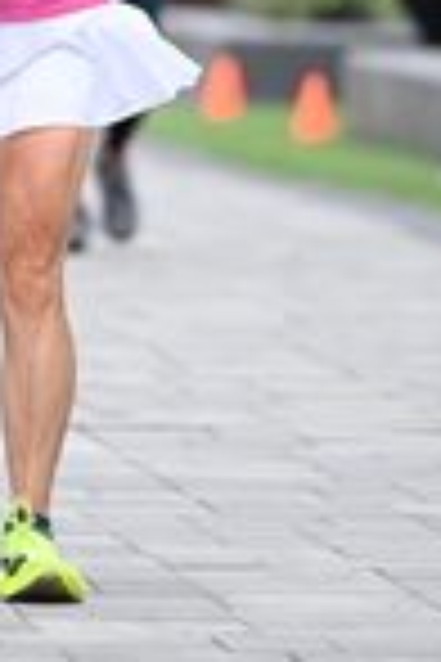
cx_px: -7
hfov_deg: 1.8
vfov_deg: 2.8
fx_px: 13762
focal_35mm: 749
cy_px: -14
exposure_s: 1/2000
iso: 640
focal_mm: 200
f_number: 2.8
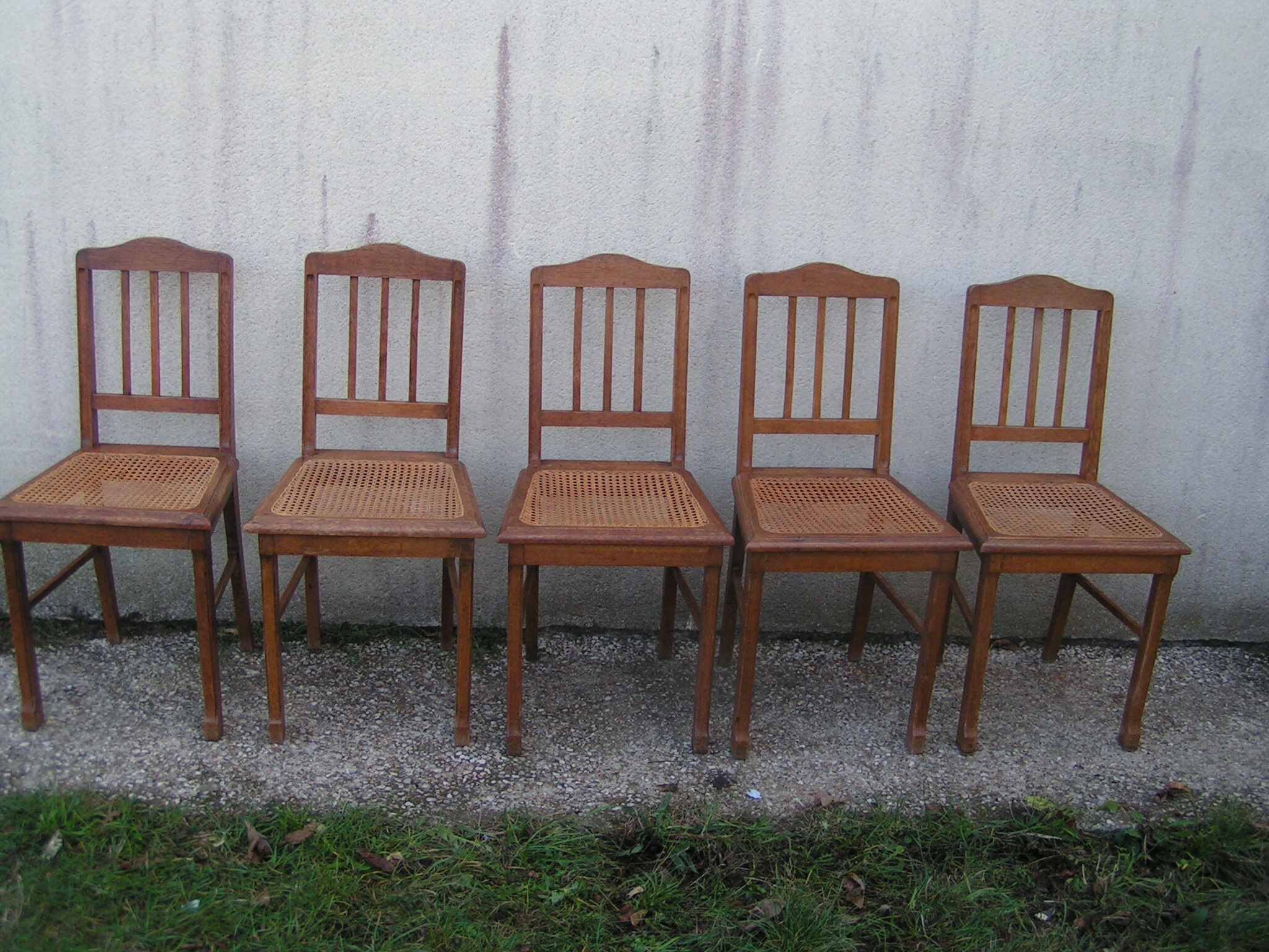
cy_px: 476
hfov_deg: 49.0
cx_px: 634
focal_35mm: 38
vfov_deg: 37.7
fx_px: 1393
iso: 50
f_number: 3.5
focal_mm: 5.8
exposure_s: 1/60
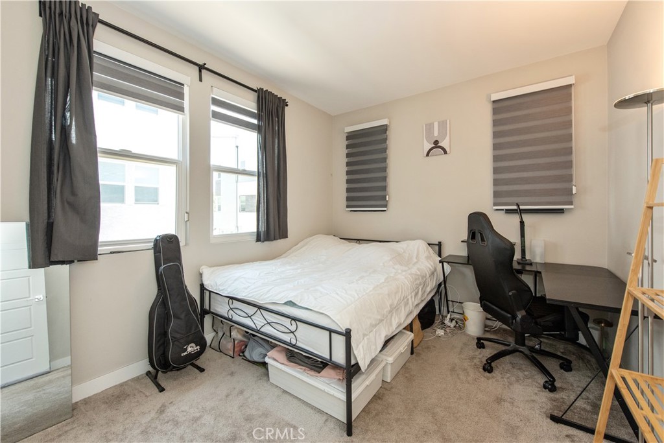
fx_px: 277
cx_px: 332
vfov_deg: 77.3
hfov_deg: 100.4
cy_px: 222
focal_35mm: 15
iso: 720
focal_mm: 15
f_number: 5.6
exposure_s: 1/125
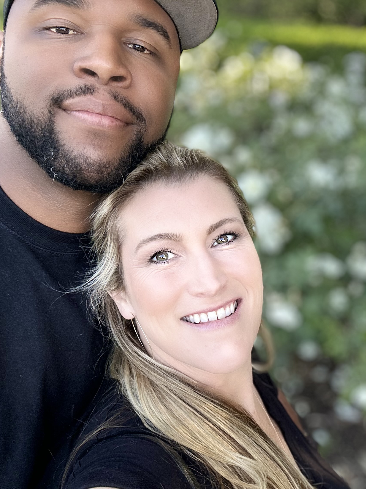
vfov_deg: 45.8
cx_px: 221
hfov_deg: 35.0
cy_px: 238
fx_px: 578
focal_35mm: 41
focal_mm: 2.69
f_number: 1.9
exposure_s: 1/121
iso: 40
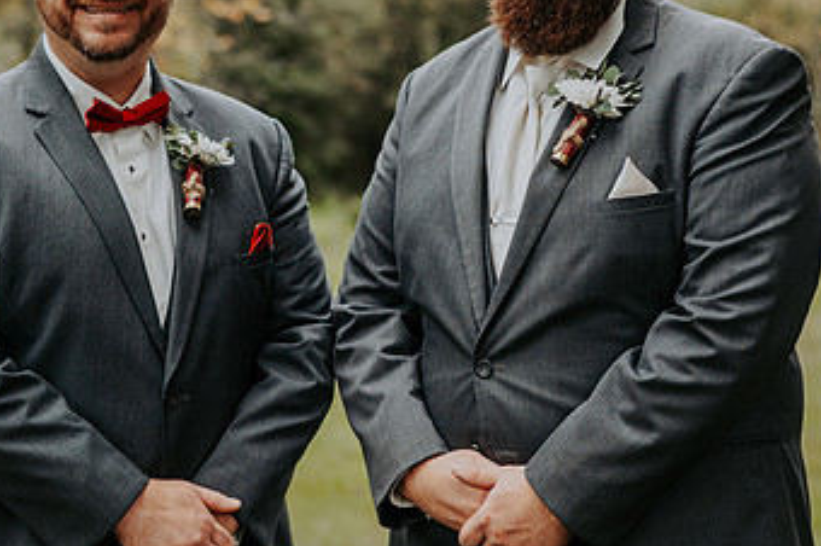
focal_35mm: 99
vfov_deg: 13.8
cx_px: 340
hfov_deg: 20.6
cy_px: 172
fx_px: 2256
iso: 500
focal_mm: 58
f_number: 2.8
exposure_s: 1/1000
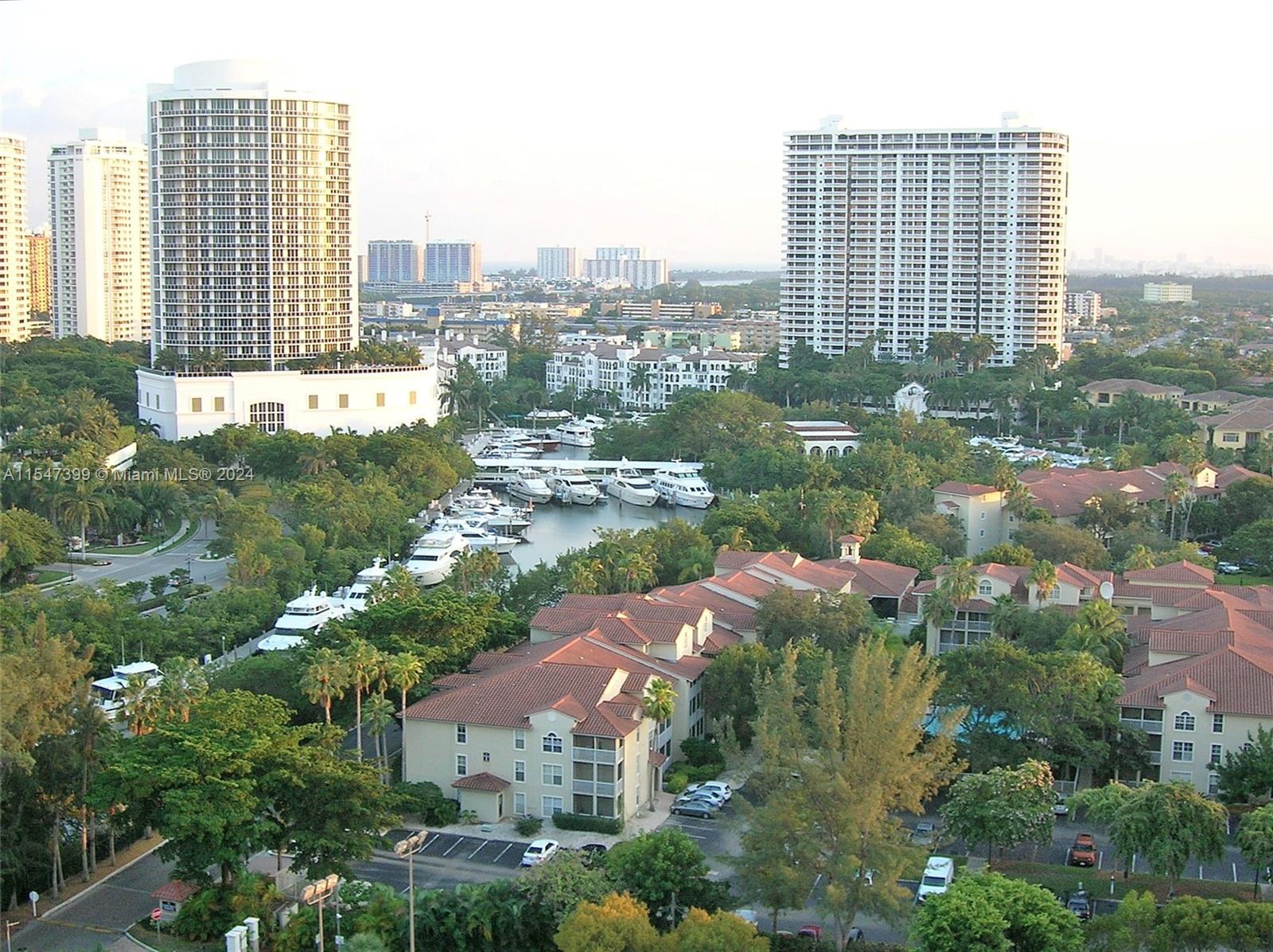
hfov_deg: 44.8
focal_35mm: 42
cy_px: 476
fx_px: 1543
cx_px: 636
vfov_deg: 34.3
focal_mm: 7
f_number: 3.1
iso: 71
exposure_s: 1/62.8
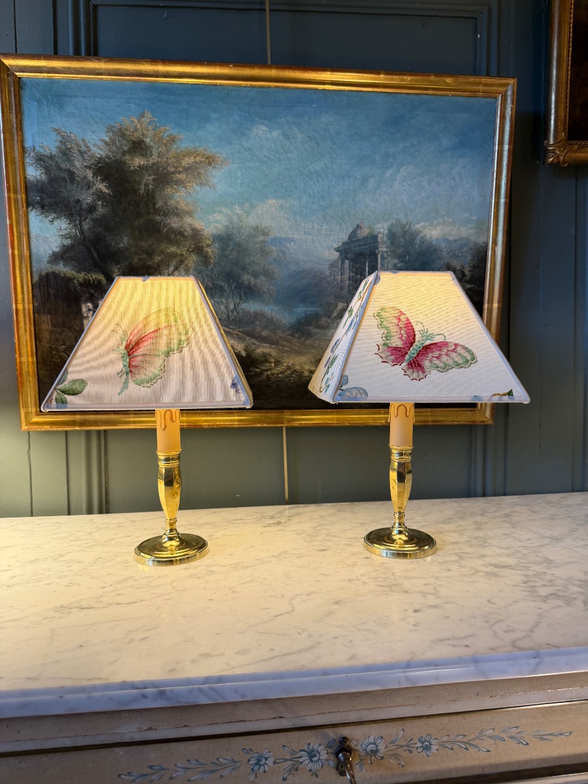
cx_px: 294
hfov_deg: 56.8
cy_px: 392
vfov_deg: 71.6
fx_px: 544
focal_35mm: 24
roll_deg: +0.7
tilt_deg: -2.7
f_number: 1.78
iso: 125
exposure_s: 1/100
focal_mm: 6.76
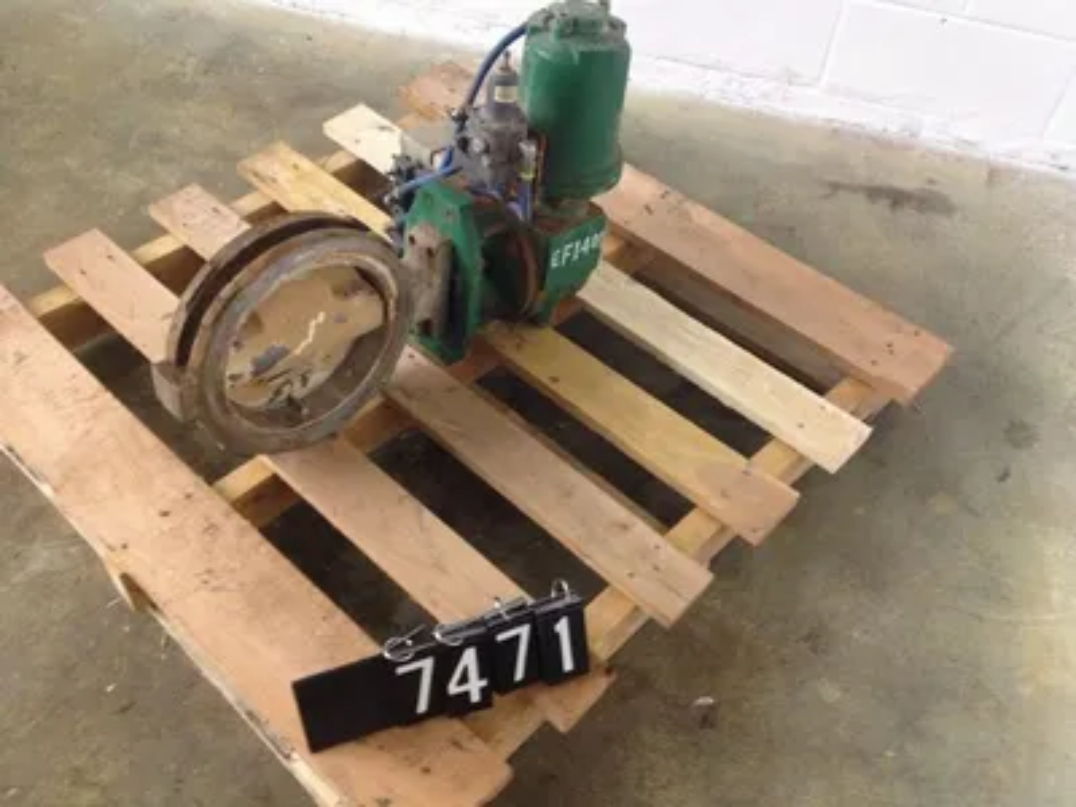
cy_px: 404
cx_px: 538
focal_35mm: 35
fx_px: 1088
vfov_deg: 40.7
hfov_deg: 52.6
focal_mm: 4.28
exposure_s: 1/20
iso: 320
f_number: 2.4
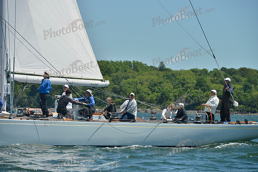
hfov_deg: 10.3
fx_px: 1434
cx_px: 129
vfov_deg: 6.9
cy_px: 86
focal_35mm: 200
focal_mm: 200
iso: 280
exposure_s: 1/1250
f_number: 9
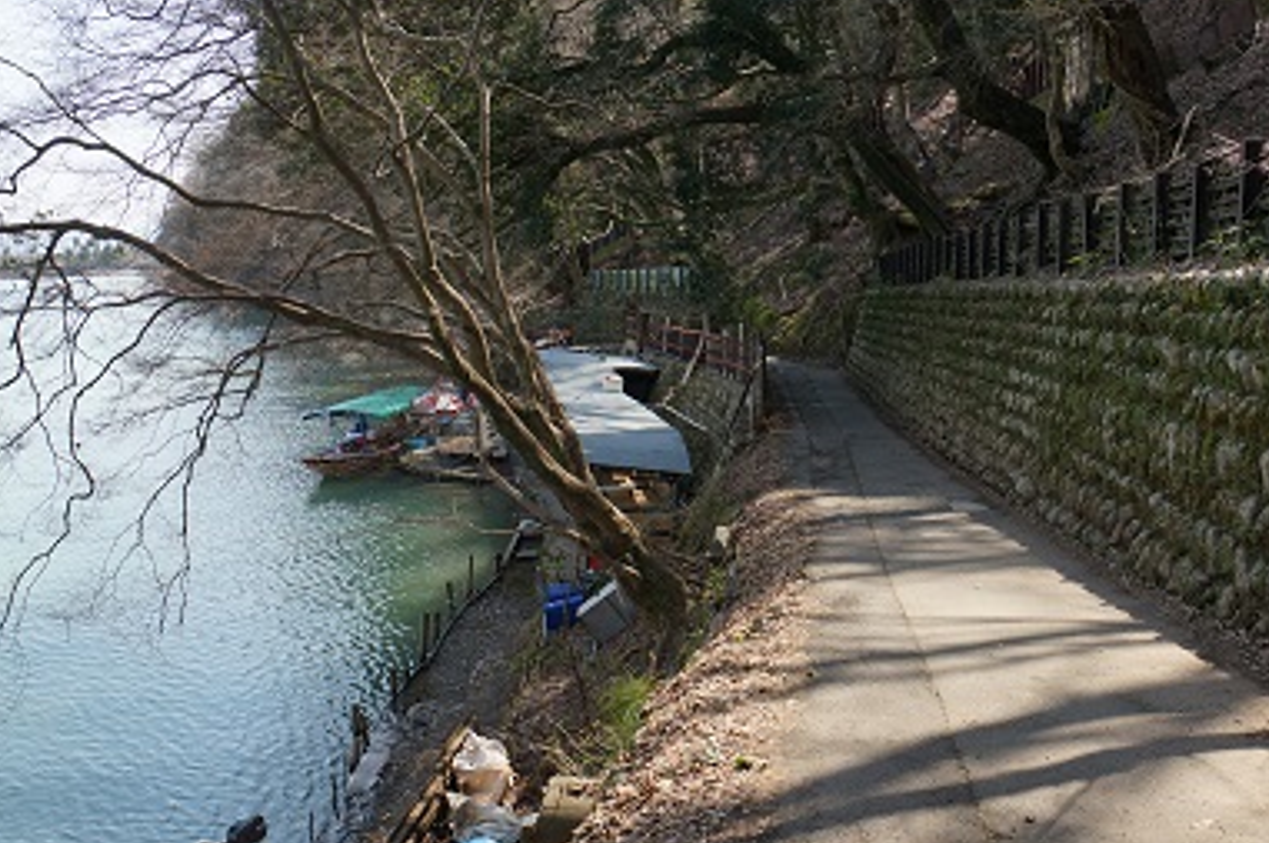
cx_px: 530
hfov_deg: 55.6
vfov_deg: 38.7
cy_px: 480
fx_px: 1197
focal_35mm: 34
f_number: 8
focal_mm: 18
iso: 100
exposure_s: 1/125
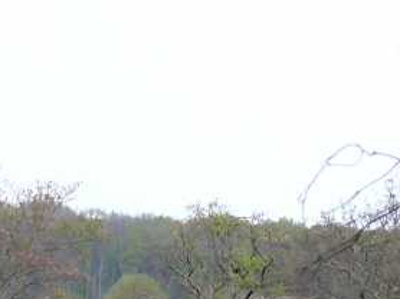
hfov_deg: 3.5
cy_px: 520
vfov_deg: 2.6
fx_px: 6465
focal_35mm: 560
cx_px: -153
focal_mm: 22.9
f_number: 5
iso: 100
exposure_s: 1/250
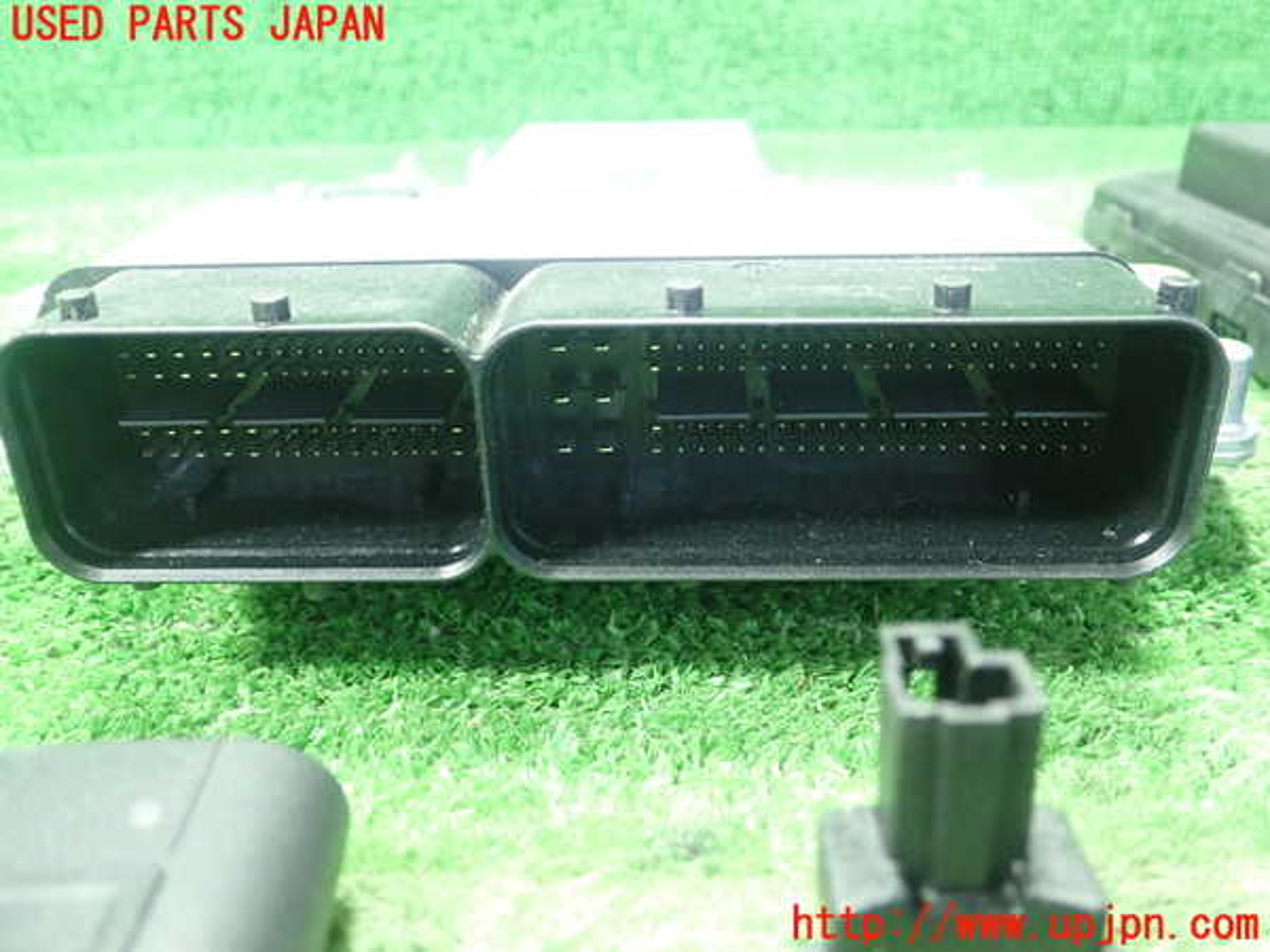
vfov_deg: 46.8
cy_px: 476
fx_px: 1101
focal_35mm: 30
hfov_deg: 60.0
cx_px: 635
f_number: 2.3
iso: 800
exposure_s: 1/30
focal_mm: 5.5
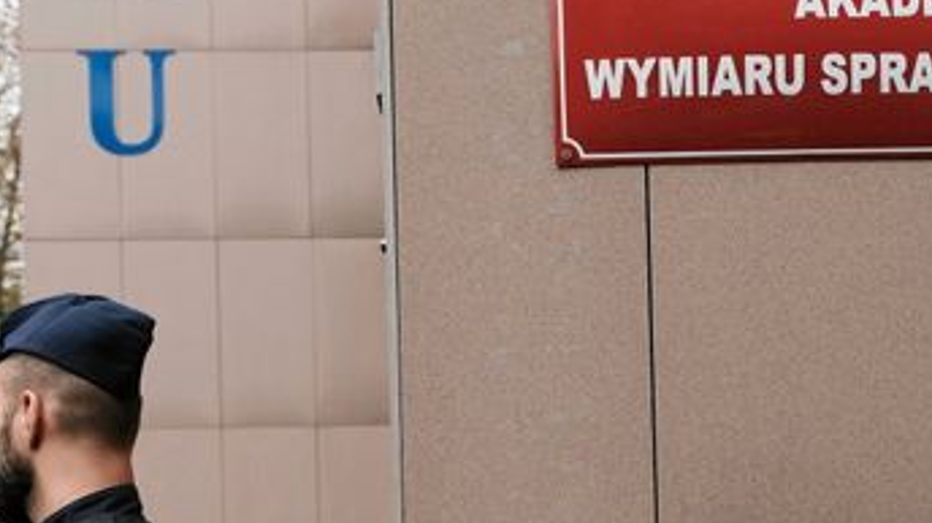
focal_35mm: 76
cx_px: 588
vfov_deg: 15.4
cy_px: 587
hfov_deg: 27.8
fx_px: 1877
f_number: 2.8
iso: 1000
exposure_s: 1/2000
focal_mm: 19.2
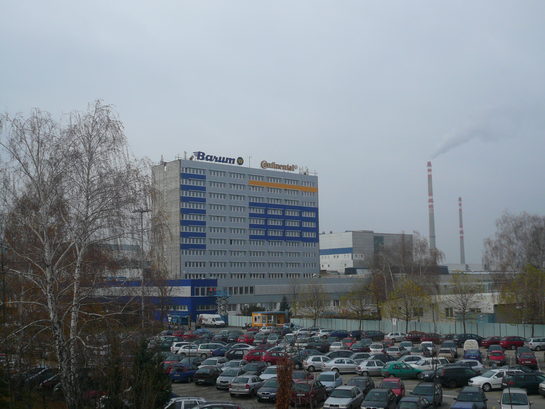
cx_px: 272
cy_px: 204
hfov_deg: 44.8
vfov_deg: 34.3
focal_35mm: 42
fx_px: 661
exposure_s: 1/800
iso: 100
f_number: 3.3
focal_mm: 6.9
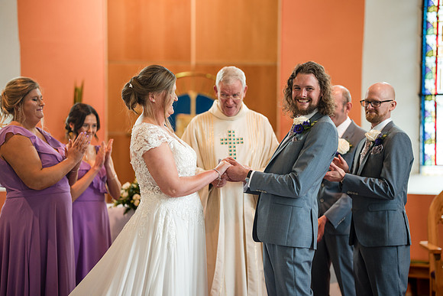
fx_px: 1046
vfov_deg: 16.1
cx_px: 222
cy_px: 148
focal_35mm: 85
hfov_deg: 23.9
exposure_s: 1/500
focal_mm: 85
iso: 640
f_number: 1.4
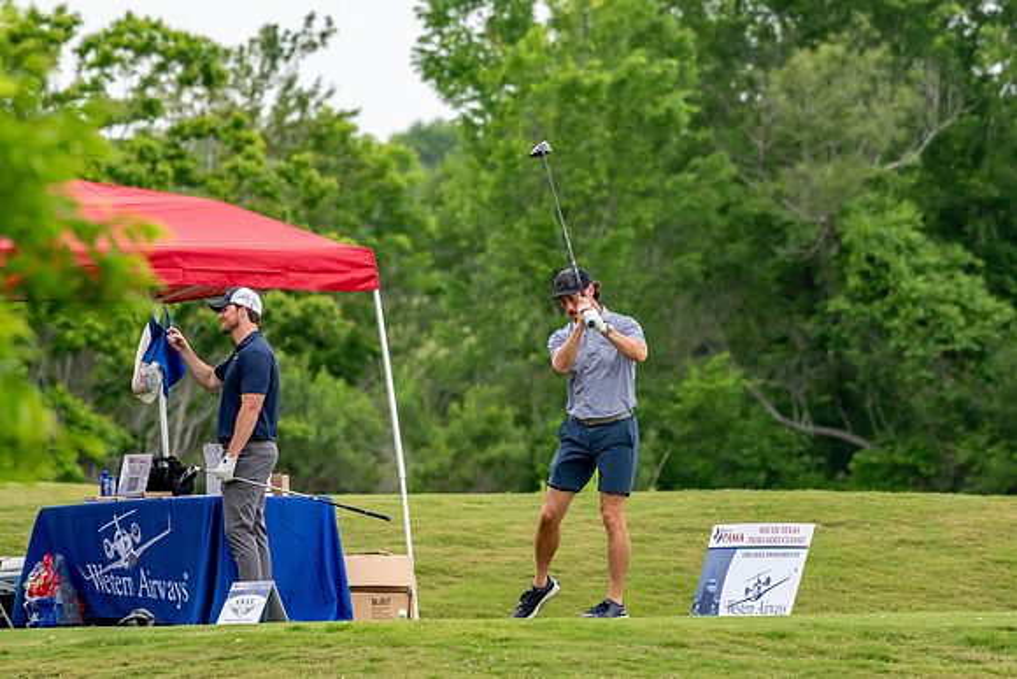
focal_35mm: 405
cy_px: 340
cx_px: 508
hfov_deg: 5.1
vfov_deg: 3.4
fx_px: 11443
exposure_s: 1/2000
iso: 1250
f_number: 5.6
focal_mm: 270
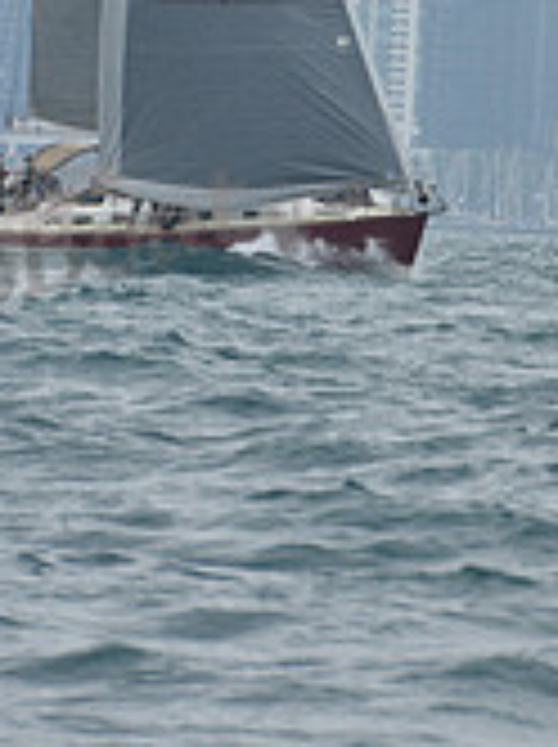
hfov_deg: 2.2
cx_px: 601
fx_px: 14502
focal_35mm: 673
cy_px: -495
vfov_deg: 2.9
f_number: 9
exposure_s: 1/800
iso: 250
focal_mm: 200
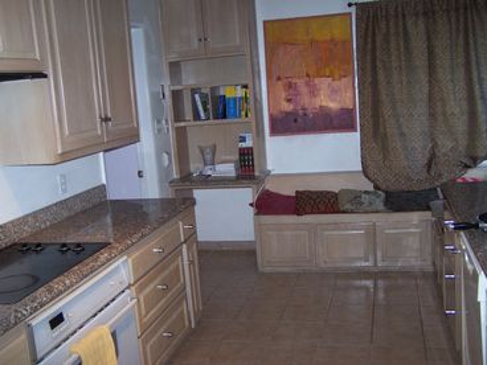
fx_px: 535
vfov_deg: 37.7
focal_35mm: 38
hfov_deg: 49.0
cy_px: 182
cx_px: 244
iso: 140
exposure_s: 1/60
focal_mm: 6.3
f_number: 2.8
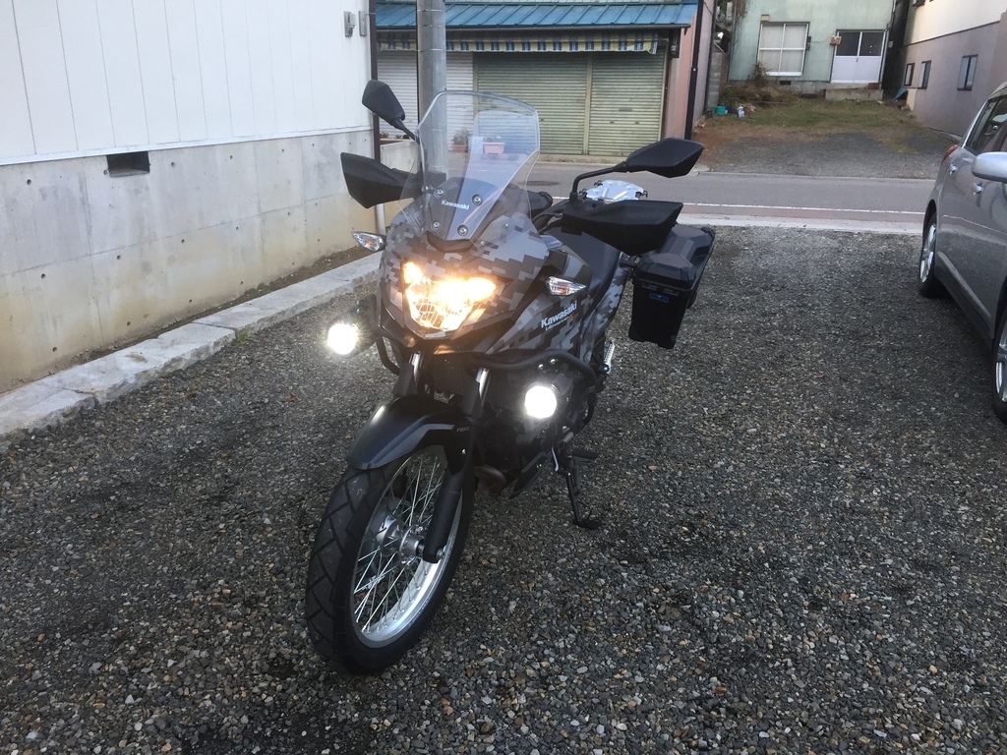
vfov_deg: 48.2
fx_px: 844
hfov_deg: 61.7
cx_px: 504
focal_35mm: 29
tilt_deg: -18.9
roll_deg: -0.9
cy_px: 378
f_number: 2.2
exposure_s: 1/30
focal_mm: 4.15
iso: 32
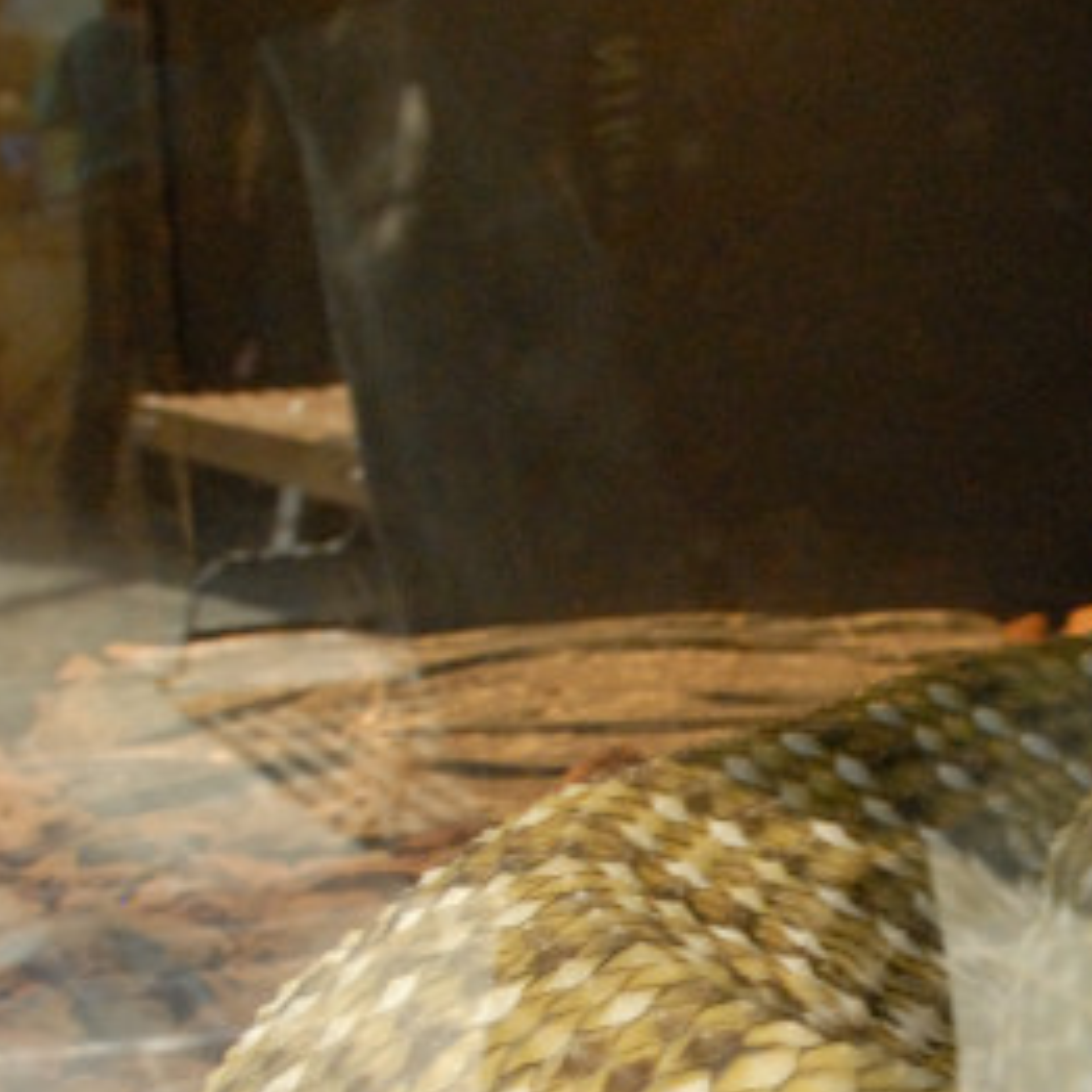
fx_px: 3034
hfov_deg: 20.2
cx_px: 871
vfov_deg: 20.0
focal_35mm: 85
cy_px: 963
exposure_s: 1/20
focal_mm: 18
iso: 1100
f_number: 9.5
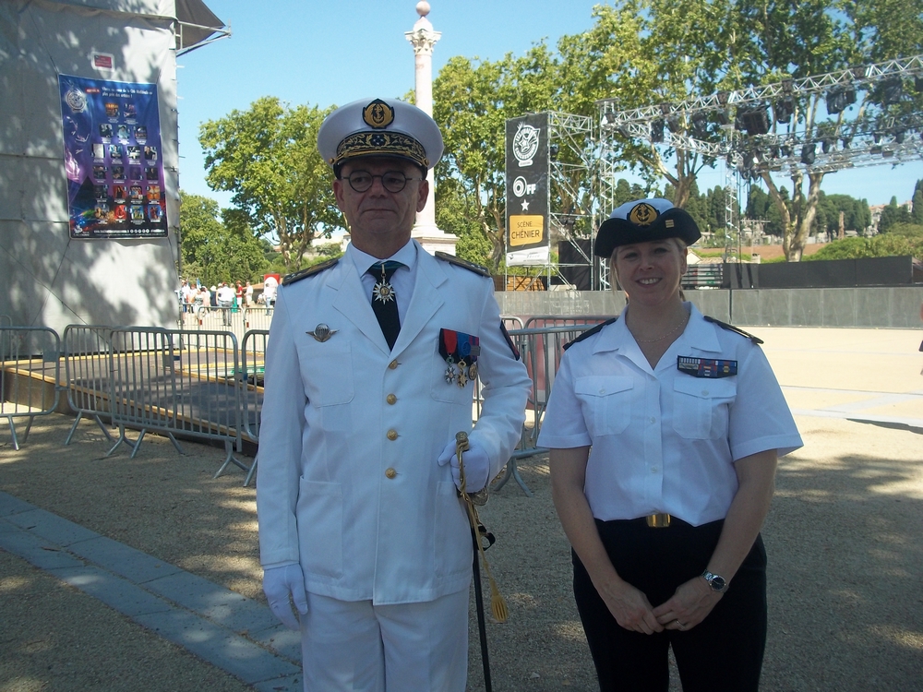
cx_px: 462
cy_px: 346
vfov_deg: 39.7
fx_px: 960
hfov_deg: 51.4
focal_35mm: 36
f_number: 8
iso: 80
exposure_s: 1/125
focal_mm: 6.5
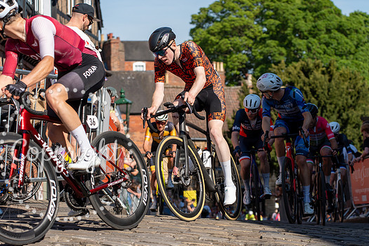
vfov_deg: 14.5
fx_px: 963
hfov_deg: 21.7
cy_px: 141
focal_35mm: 94
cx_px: 210
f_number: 3.5
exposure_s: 1/1000
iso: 100
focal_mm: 73
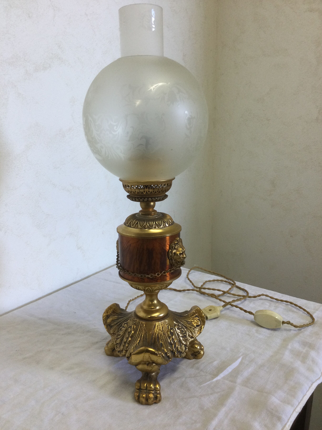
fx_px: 384
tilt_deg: -12.1
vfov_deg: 58.4
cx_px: 161
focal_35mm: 31
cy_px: 215
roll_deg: +1.6
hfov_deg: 45.4
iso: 25
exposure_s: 1/33
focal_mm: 3.3
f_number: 2.4
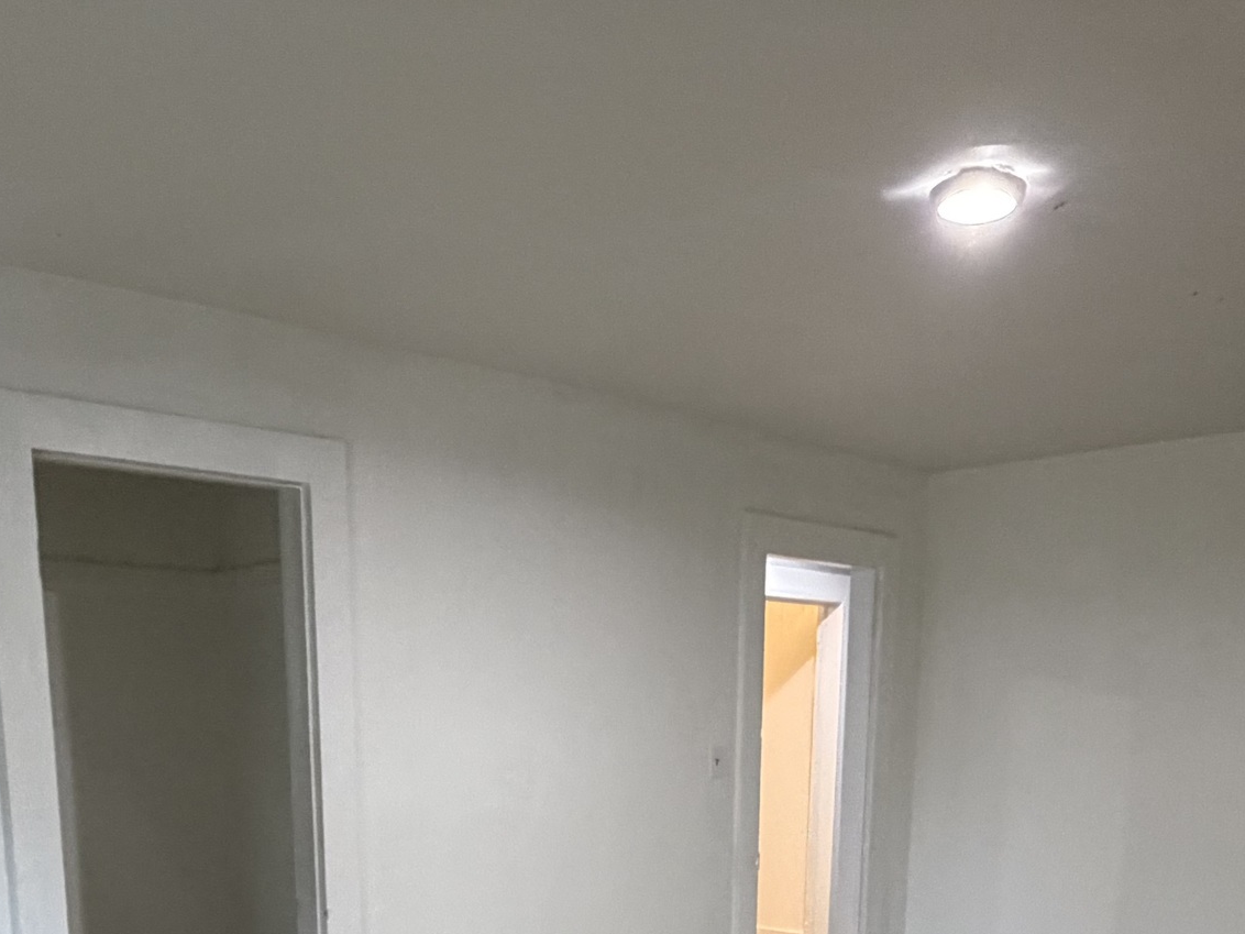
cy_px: 1012
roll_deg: -0.6
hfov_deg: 49.0
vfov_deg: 33.2
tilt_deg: -12.6
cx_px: 595
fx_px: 1367
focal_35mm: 38
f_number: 2.2
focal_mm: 2.22
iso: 500
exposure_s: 1/60
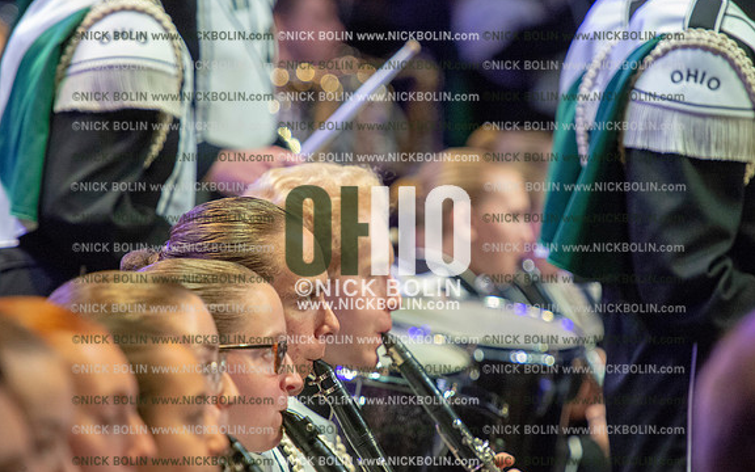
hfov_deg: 6.4
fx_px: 6749
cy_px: 248
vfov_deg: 4.0
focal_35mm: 328
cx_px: 378
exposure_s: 1/400
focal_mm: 320
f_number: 5.6
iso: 8000
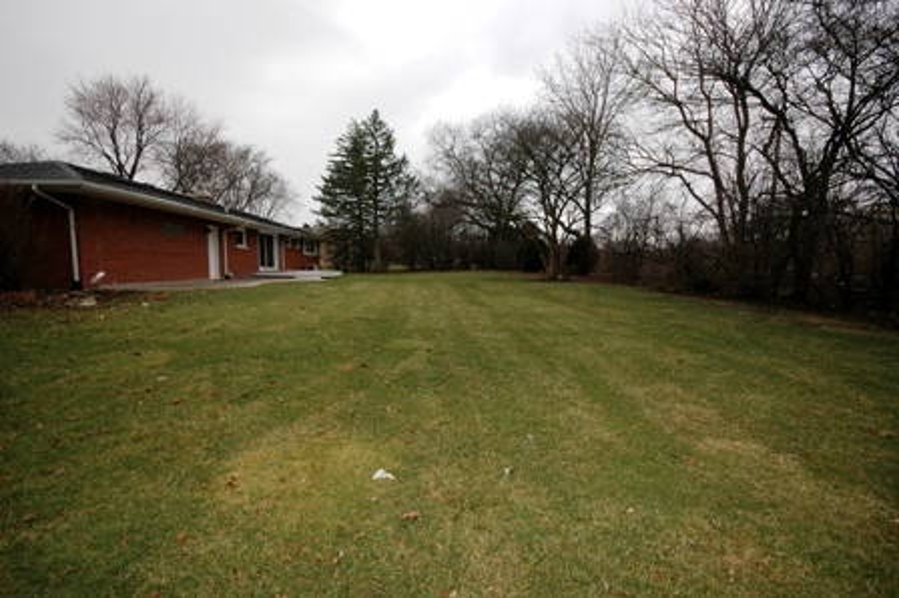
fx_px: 374
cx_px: 450
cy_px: 299
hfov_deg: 100.4
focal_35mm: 15
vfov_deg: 77.2
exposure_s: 1/250
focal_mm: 10
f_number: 8
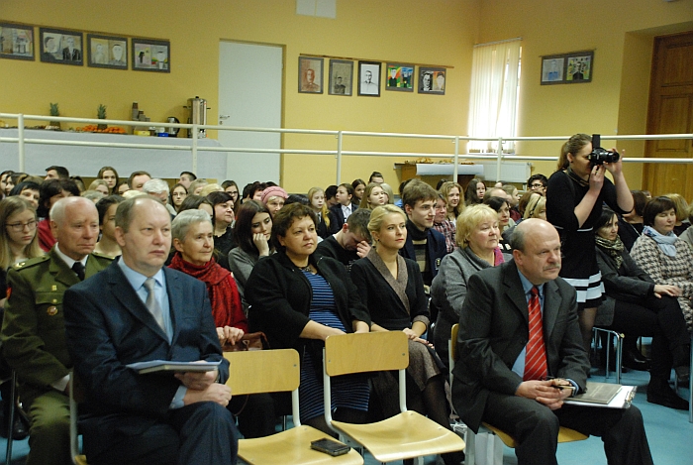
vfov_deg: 28.2
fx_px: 925
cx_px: 346
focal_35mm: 48
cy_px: 232
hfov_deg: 41.1
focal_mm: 32
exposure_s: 1/20
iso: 1600
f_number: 4.2
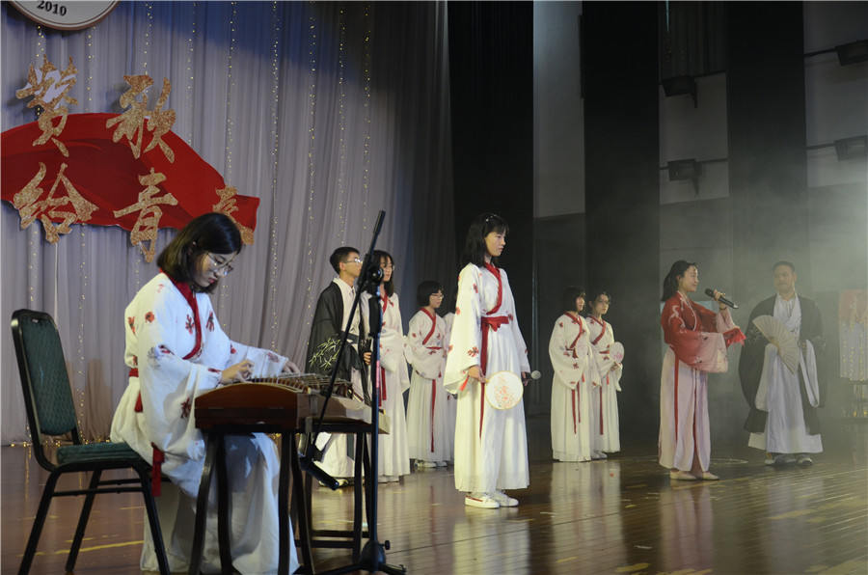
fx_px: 1083
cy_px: 288
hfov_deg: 43.7
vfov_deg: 29.7
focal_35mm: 45
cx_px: 434
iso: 800
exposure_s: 1/125
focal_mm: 30
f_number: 4.2
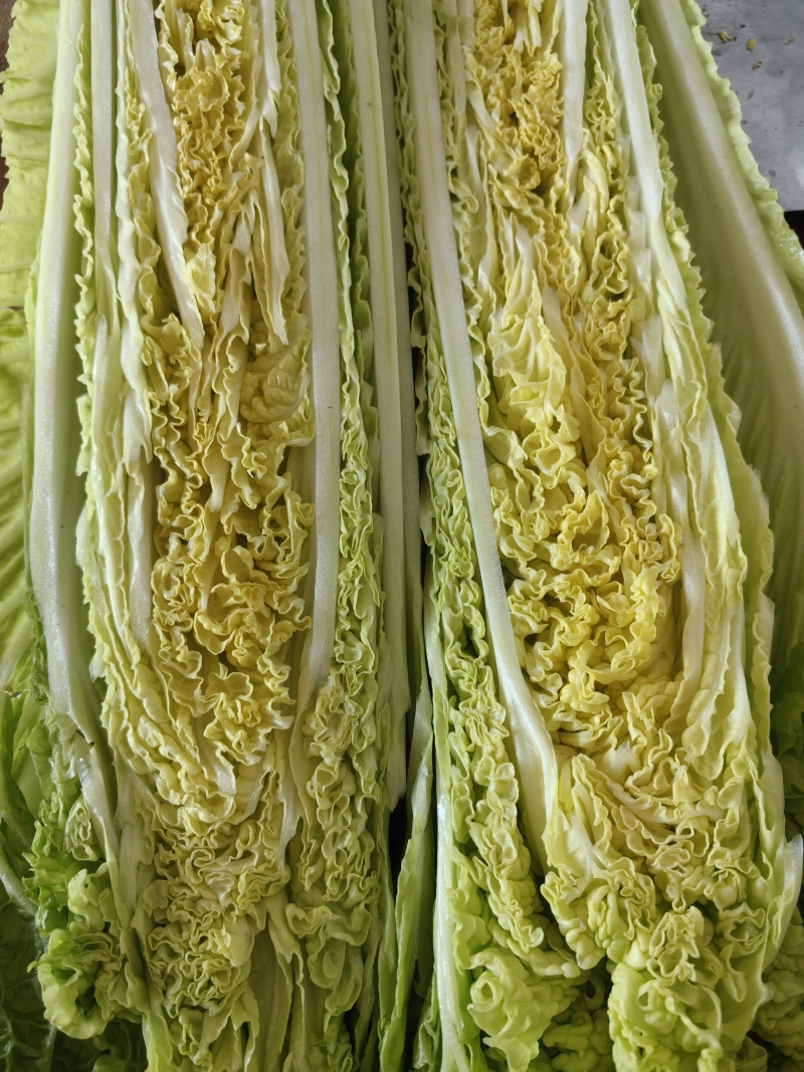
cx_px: 402
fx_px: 836
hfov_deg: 51.3
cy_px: 536
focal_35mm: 27
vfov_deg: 65.3
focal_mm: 5.72
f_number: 2
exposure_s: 1/257
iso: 50
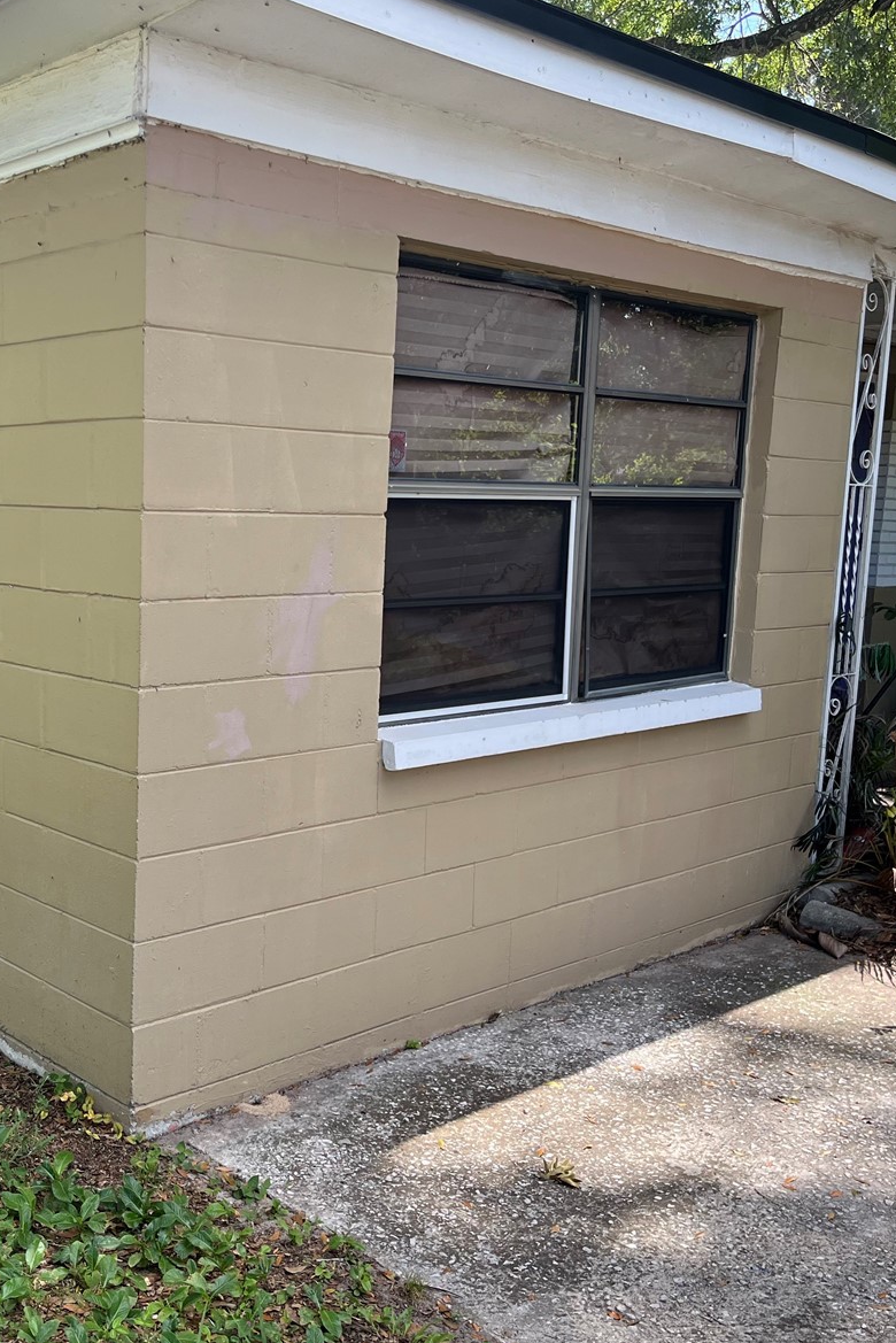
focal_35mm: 37
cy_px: 671
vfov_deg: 51.9
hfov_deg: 35.1
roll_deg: -1.6
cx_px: 211
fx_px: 1380
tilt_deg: -7.5
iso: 50
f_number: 1.6
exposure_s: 1/701
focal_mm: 5.1
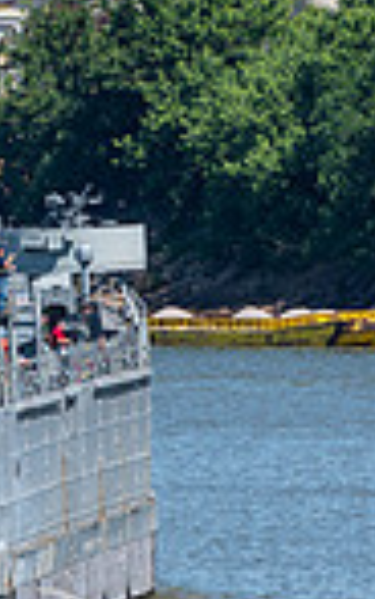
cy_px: 410
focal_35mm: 1409
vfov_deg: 1.5
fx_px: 23017
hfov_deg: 0.9
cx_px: -111
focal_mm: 300
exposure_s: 1/250
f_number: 8
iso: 64
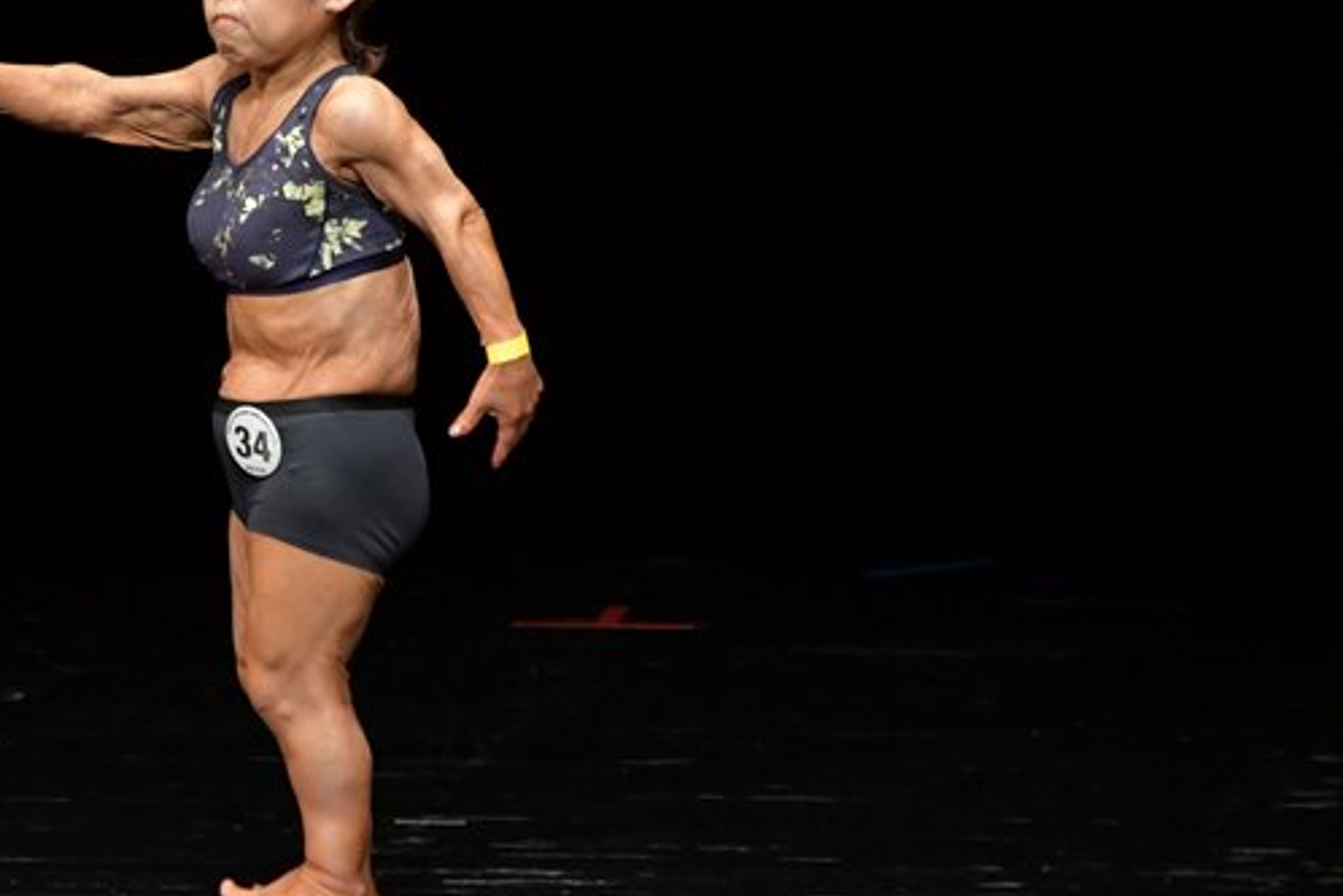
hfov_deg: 2.9
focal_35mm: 700
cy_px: 408
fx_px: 26112
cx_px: 301
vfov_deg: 2.0
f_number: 5.6
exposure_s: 1/400
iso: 3200
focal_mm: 300
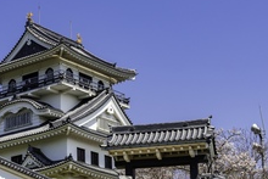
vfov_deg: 14.0
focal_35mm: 98
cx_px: 94
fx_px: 730
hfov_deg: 20.7
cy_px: 105
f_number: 8
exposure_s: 1/500
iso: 100
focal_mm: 36
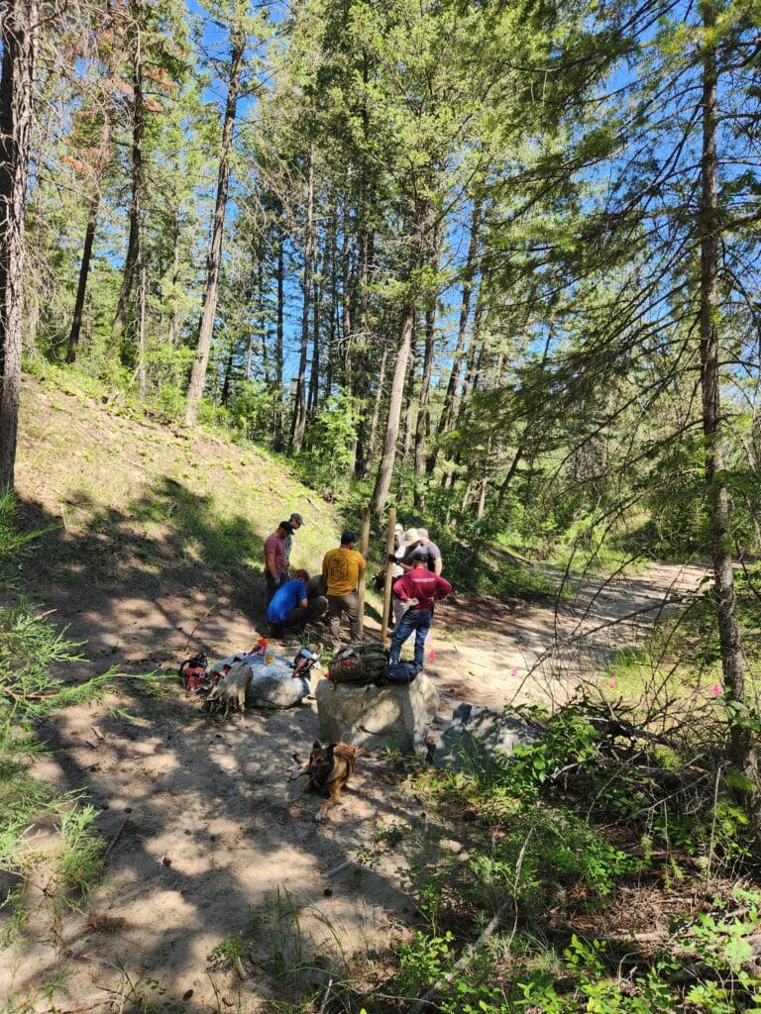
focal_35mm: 23
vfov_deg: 73.9
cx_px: 380
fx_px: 674
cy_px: 507
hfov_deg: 58.9
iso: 20
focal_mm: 5.4
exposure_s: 1/330
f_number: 1.8
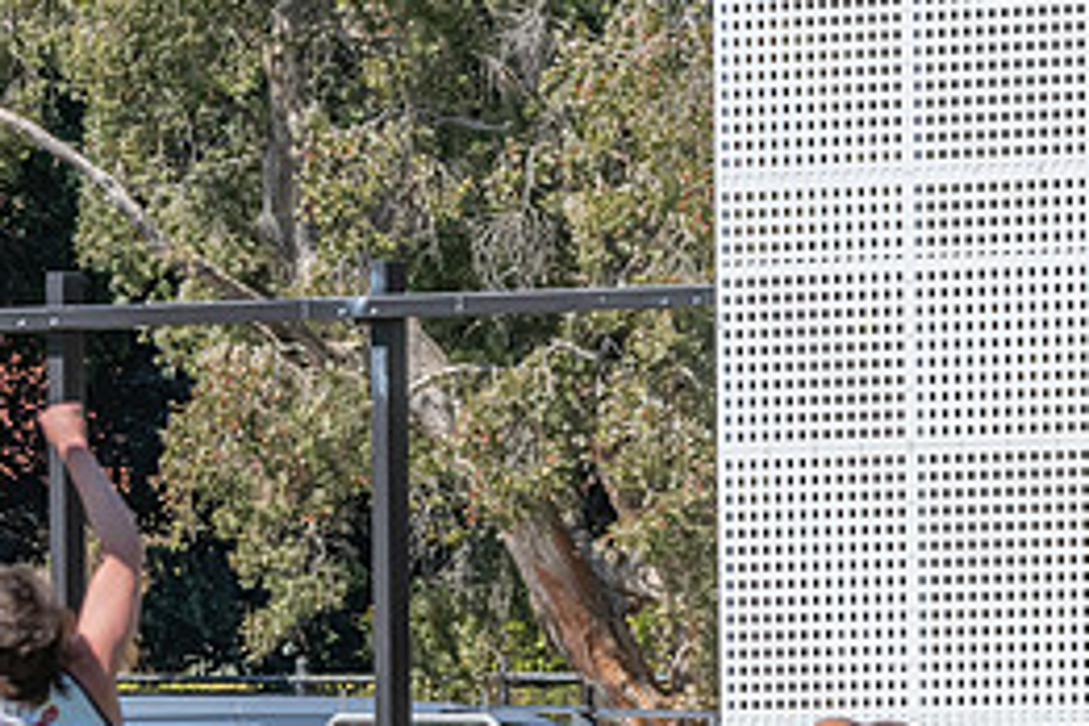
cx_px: 188
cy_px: 774
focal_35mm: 732
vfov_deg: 1.9
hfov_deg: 2.8
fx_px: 22141
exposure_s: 1/1600
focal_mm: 220
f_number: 11
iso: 800
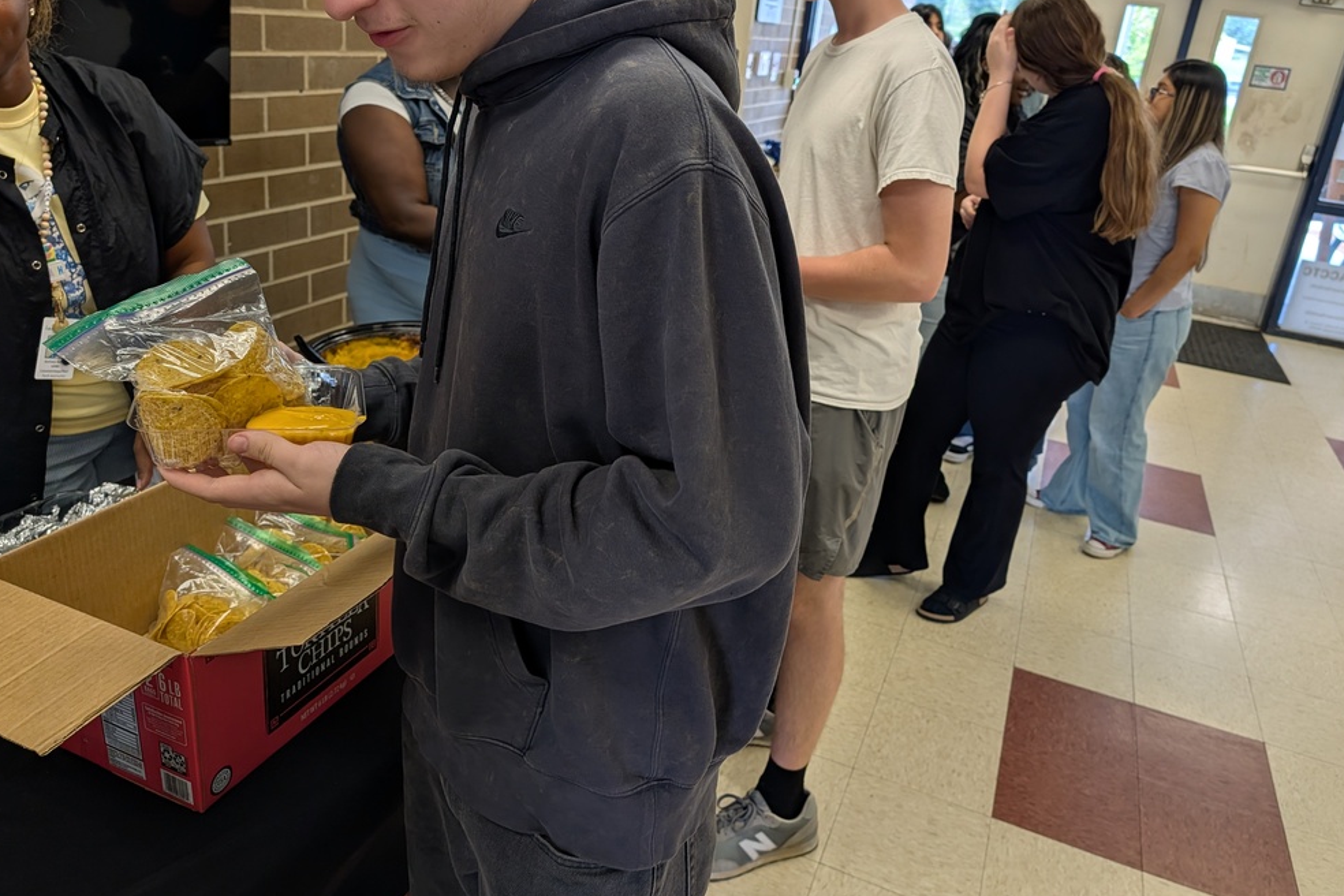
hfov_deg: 69.4
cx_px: 680
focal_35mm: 26
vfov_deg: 49.4
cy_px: 391
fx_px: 971
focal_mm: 6.9
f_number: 1.68
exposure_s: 1/120
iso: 59
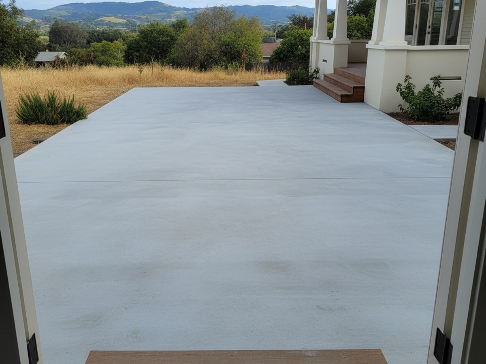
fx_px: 323
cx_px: 243
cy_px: 182
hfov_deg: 73.9
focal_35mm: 23
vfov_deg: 58.9
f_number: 1.8
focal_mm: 6.4
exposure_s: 1/413
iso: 662
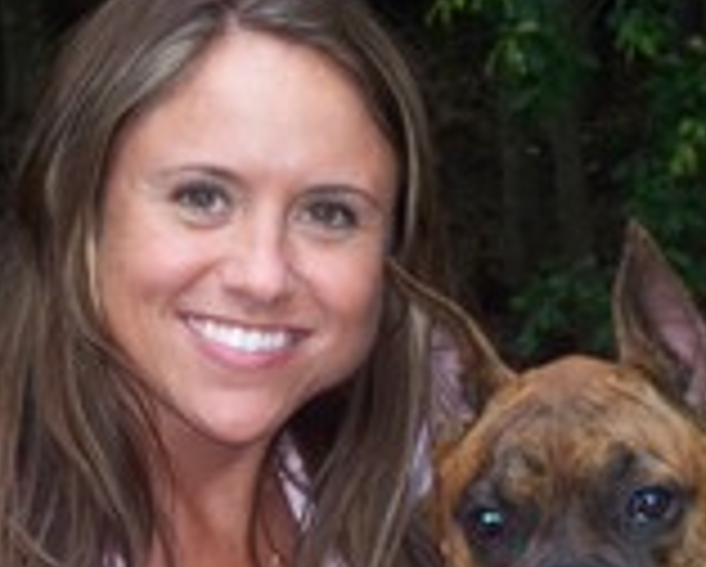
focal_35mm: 228
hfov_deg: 8.5
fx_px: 4770
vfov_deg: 6.8
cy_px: 400
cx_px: 414
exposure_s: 1/90
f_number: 4.6
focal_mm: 16.8
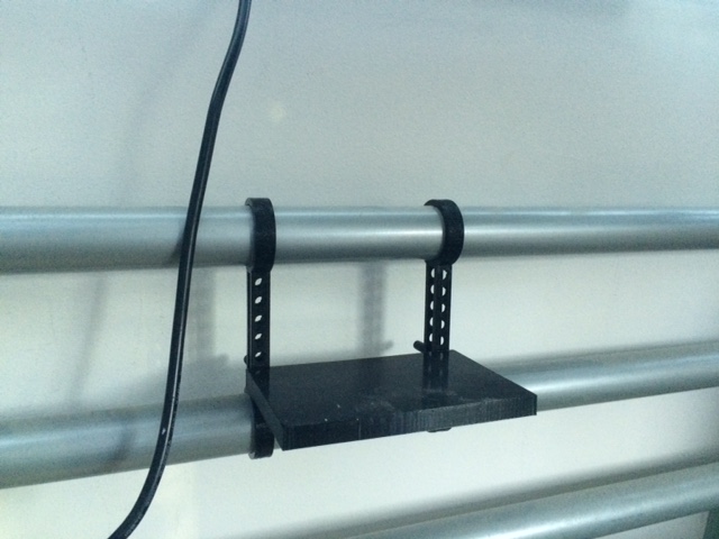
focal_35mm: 29
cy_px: 270
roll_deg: -0.9
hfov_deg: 61.7
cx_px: 360
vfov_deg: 48.2
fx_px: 602
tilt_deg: -8.7
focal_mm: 4.15
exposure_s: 1/20
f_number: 2.2
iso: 320
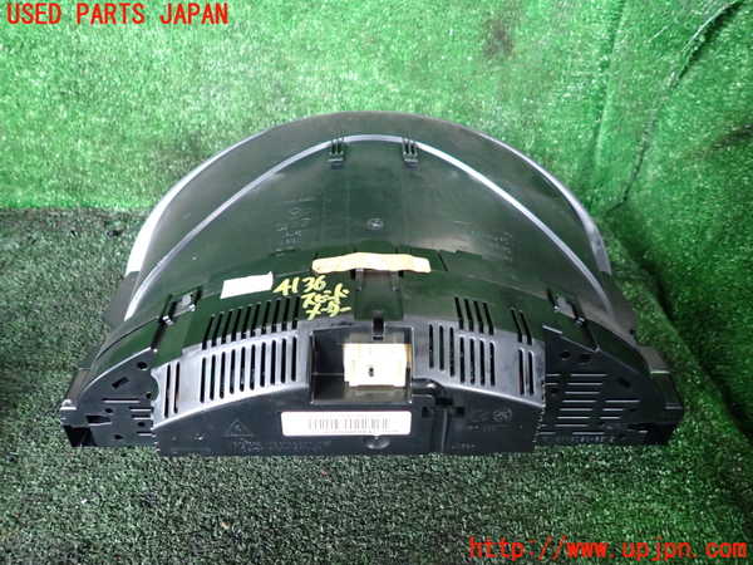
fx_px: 544
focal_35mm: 25
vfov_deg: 54.9
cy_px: 282
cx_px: 376
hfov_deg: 69.4
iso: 500
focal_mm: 4.5
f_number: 2
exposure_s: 1/30
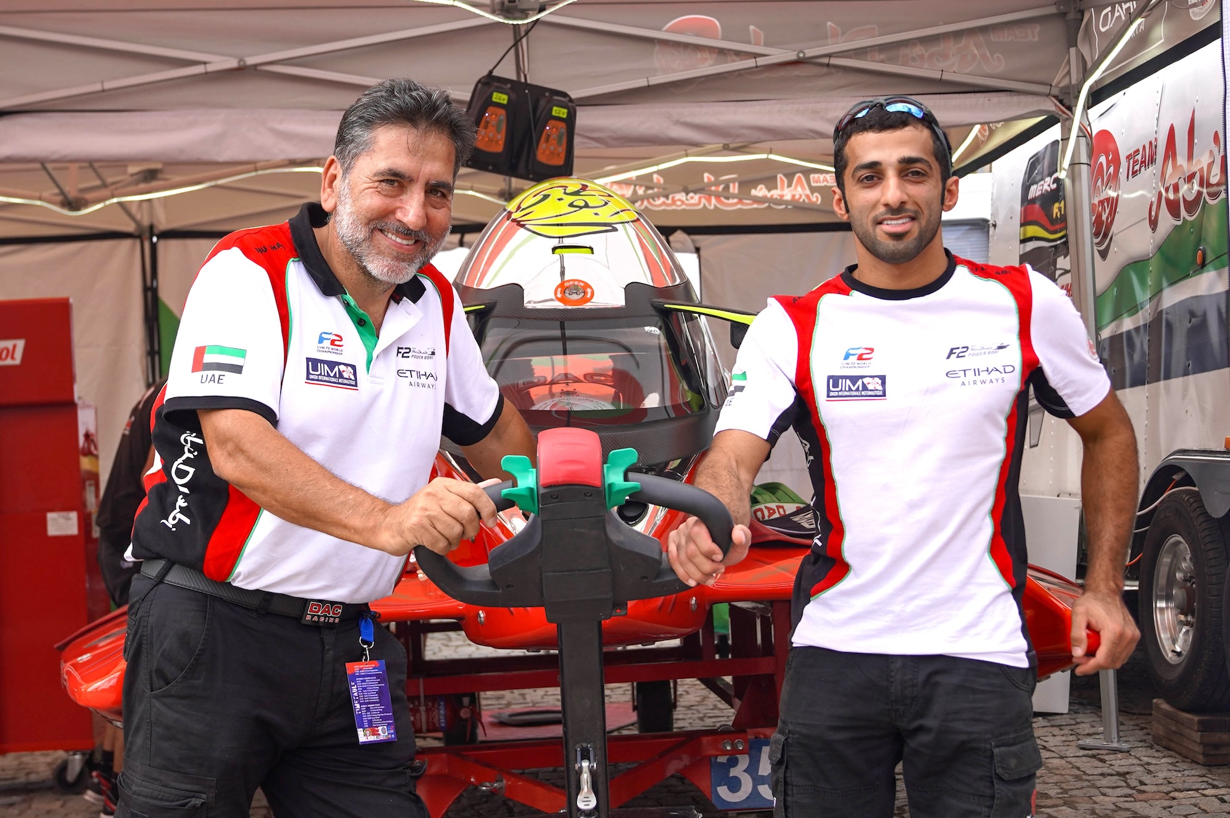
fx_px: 1673
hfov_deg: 40.4
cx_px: 615
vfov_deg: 27.5
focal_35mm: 49
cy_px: 409
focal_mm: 33
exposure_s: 1/250
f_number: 4
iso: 100
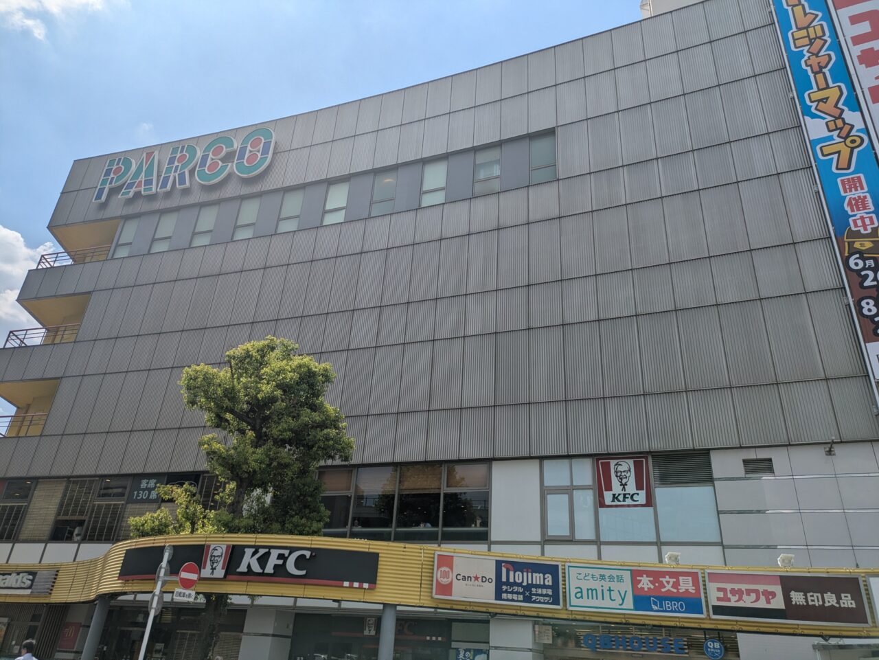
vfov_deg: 54.9
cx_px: 440
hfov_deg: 69.4
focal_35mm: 25
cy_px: 330
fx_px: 635
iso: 43
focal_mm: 5.43
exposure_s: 1/4739
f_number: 1.89
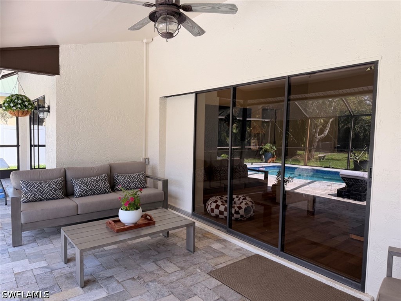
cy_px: 150
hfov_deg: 71.6
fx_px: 278
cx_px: 200
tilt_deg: -4.2
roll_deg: -1.5
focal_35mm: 24
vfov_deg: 56.8
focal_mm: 6.76
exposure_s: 1/385
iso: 80
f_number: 1.78
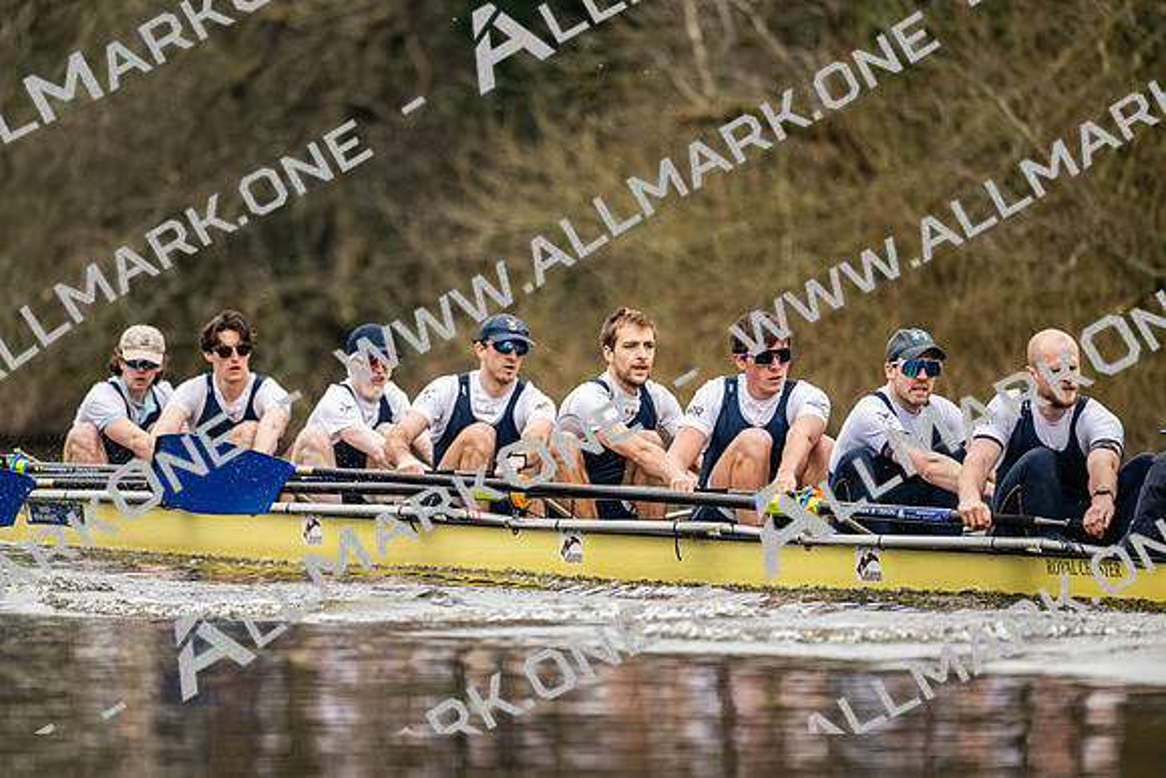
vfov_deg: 3.4
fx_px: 12958
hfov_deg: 5.2
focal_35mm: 400
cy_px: 389
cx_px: 583
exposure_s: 1/2500
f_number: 4.5
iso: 1400
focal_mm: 400
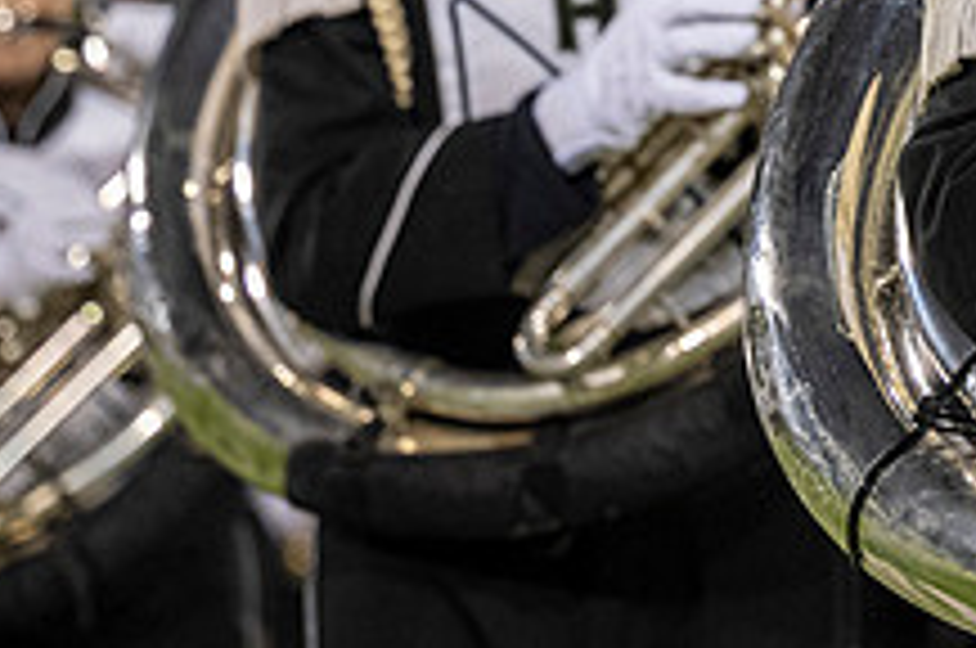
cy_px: -202
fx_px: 11153
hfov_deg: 5.0
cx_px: 1232
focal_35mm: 412
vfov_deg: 3.3
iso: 1250
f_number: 2.8
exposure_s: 1/500
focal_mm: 103
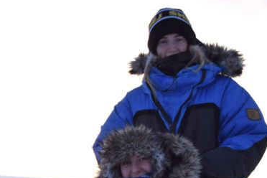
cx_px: -108
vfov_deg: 6.7
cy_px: 273
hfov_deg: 9.9
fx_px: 1505
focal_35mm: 203
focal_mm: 42
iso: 360
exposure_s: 1/250
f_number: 8
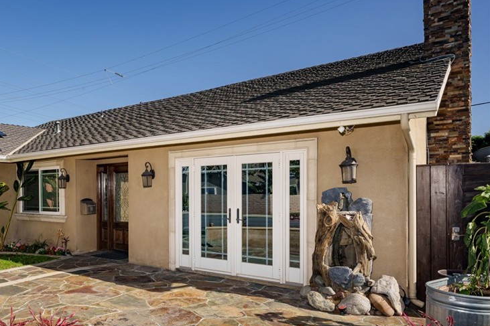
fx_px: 381
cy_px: 199
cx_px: 150
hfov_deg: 63.2
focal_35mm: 28
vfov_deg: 46.1
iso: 200
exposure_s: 1/125
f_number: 16
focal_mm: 20
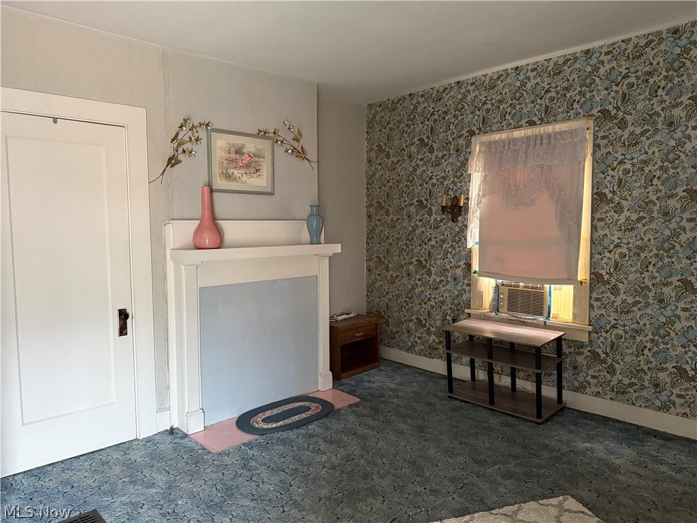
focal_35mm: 24
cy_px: 262
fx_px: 483
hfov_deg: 71.6
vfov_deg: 56.8
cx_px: 348
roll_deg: -0.4
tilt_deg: -3.2
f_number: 1.78
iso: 800
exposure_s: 1/55
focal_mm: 6.76
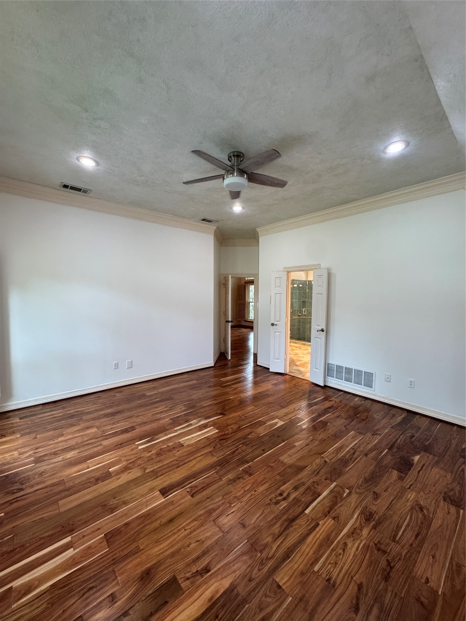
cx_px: 233
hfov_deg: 85.7
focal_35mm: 14
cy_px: 310
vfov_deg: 102.1
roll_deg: +0.3
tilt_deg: -3.4
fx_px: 251
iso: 320
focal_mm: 2.22
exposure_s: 1/120
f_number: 2.2
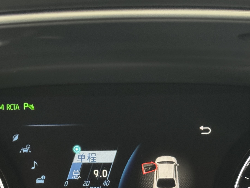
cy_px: 183
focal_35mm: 106
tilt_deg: -22.6
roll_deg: +0.3
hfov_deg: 18.5
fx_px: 765
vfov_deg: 13.8
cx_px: 124
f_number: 1.78
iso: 640
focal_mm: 6.76
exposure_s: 1/25
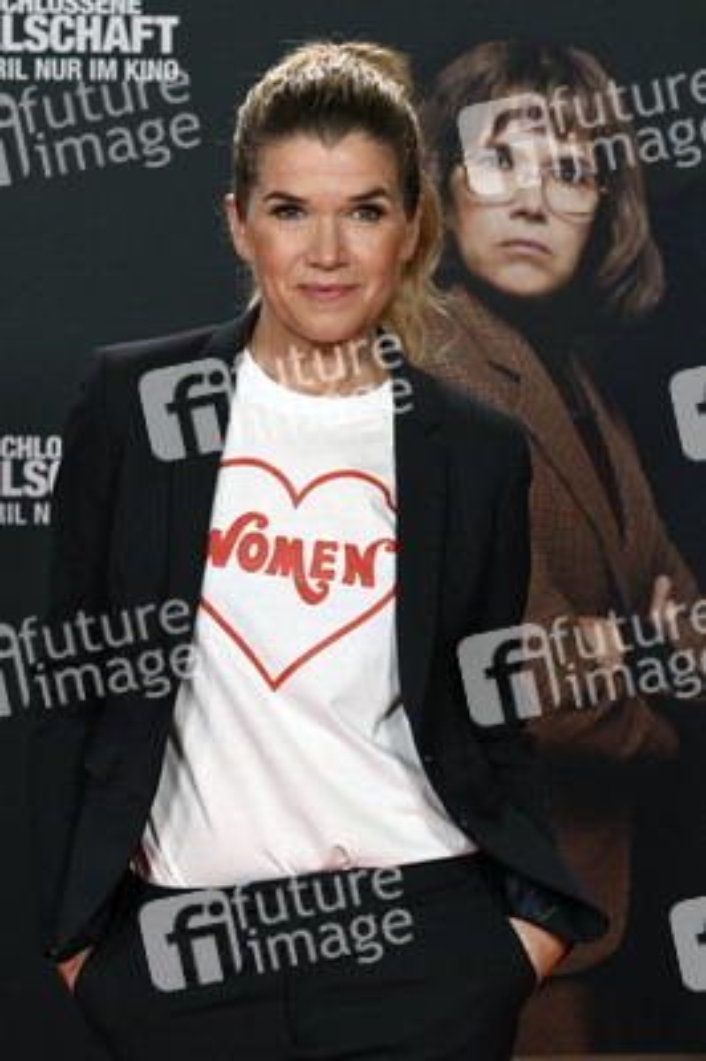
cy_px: 530
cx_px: 353
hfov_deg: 13.7
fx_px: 2947
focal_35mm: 100
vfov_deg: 20.4
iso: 3200
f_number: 4.8
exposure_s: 1/180
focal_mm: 100
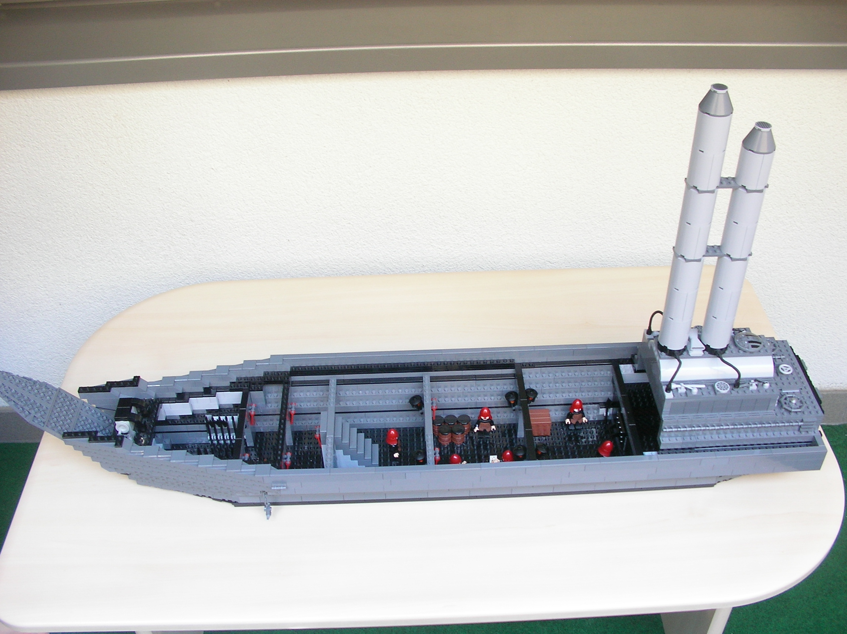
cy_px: 317
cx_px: 424
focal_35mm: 38
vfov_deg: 37.7
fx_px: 929
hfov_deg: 49.0
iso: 87
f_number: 3.5
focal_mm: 5.8
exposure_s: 1/30.1
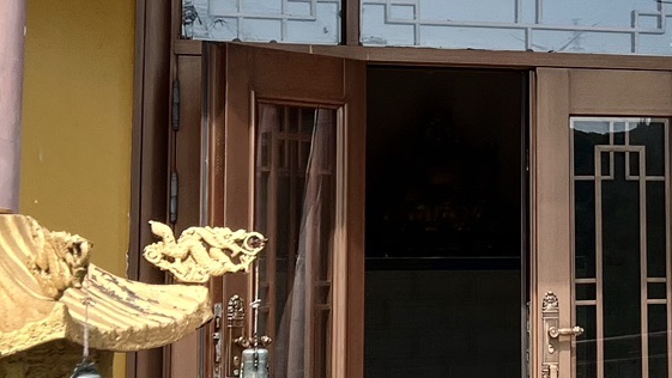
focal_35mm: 101
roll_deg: +0.1
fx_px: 1800
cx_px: 636
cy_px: 38
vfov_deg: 11.9
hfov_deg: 20.6
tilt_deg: +10.5
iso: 50
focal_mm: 5.7
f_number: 1.5
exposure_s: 1/3165
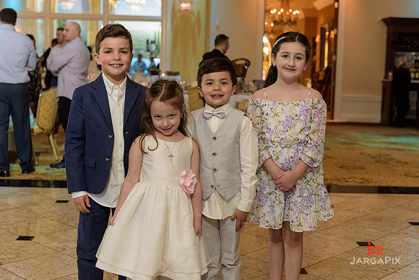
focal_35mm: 50
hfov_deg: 39.6
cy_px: 140
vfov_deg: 27.0
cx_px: 210
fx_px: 582
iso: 1600
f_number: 3.2
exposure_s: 1/125
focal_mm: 50
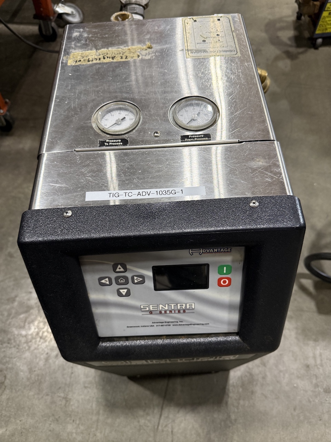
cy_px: 221
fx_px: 306
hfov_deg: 56.8
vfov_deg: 71.6
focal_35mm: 24
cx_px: 166
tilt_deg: -61.8
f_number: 1.78
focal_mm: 6.76
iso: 250
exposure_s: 1/60
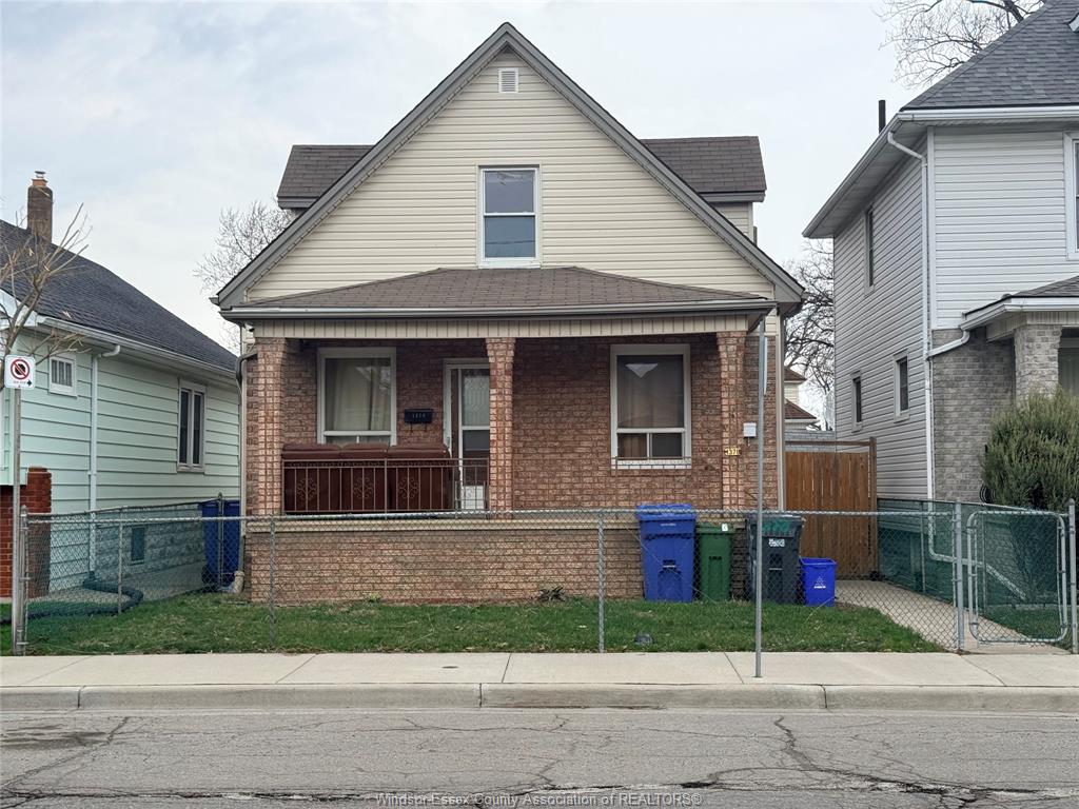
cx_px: 540
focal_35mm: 48
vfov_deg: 30.3
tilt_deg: +3.5
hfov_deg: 39.7
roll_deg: +0.8
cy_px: 404
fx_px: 1496
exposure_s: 1/2342
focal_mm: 6.76
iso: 64
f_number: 1.78
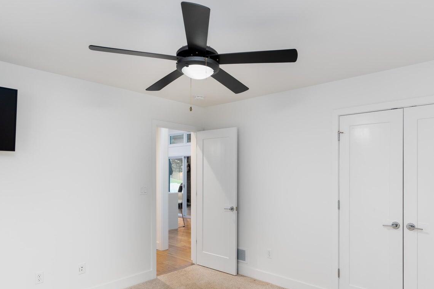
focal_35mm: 23
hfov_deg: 76.0
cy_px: 164
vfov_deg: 54.9
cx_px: 231
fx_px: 277
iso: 400
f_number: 5.6
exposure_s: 1/100
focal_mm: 17
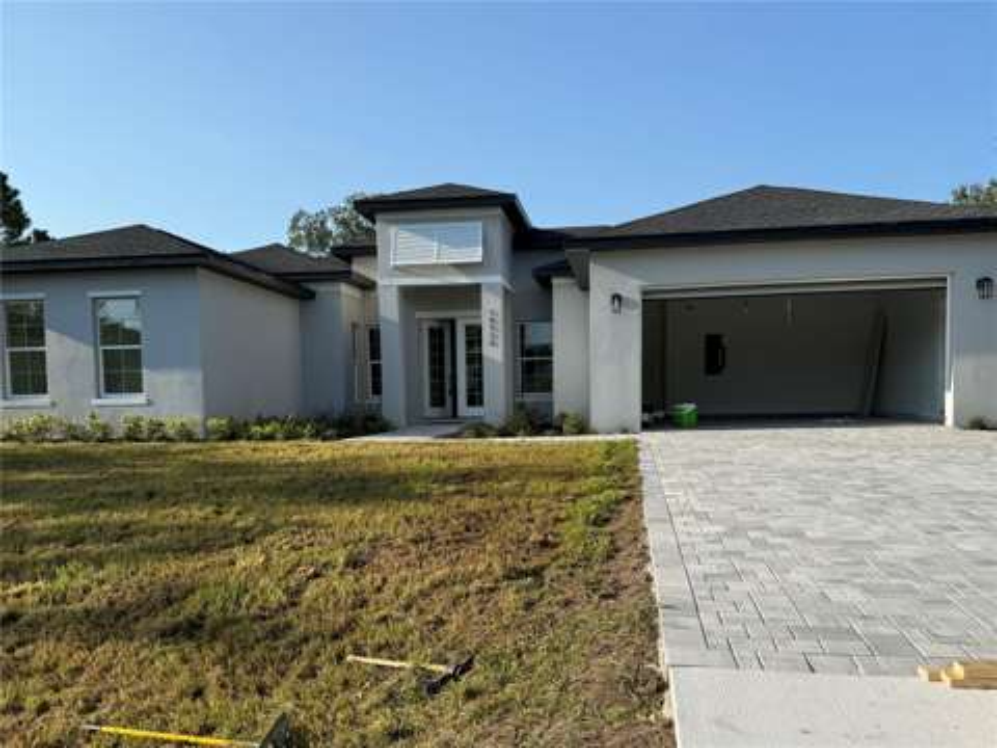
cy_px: 374
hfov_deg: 71.6
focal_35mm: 24
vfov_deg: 56.8
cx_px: 498
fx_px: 691
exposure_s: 1/3759
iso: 80
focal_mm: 6.76
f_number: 1.78
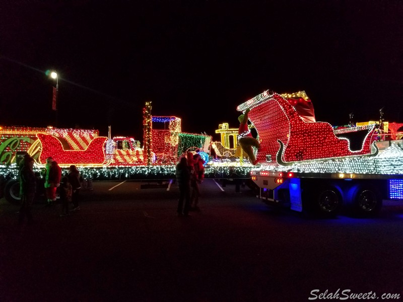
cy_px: 151
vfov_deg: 53.1
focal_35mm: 26
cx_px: 202
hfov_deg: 67.3
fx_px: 303
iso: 640
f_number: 1.7
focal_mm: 4.2
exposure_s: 1/40
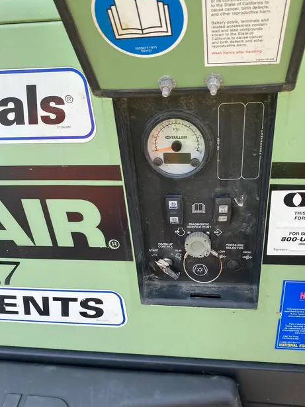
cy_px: 227
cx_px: 176
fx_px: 364
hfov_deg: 45.3
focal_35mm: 31
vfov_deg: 58.2
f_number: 1.8
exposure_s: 1/644
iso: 32
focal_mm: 4.25
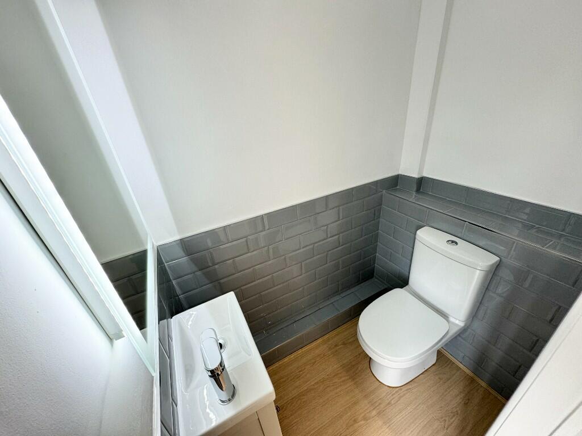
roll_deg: +5.3
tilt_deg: -26.5
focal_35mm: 14
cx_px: 291
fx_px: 235
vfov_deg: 85.7
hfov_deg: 102.1
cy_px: 218
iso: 125
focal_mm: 2.22
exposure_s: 1/100
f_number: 2.2
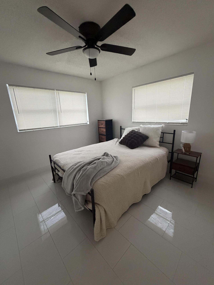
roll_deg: +2.7
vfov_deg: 102.1
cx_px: 107
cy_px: 142
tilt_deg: -12.8
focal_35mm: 14
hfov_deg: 85.7
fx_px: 115
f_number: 2.2
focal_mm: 2.22
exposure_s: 1/60
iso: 800
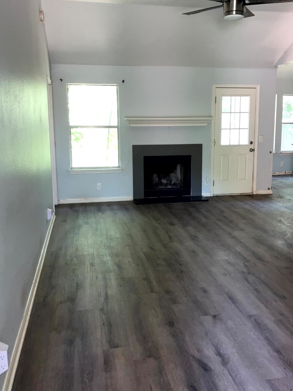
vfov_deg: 56.7
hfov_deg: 44.1
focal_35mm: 32
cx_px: 153
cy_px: 174
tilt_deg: -8.6
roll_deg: -0.1
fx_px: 361
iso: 50
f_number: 1.8
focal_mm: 3.99
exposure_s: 1/14
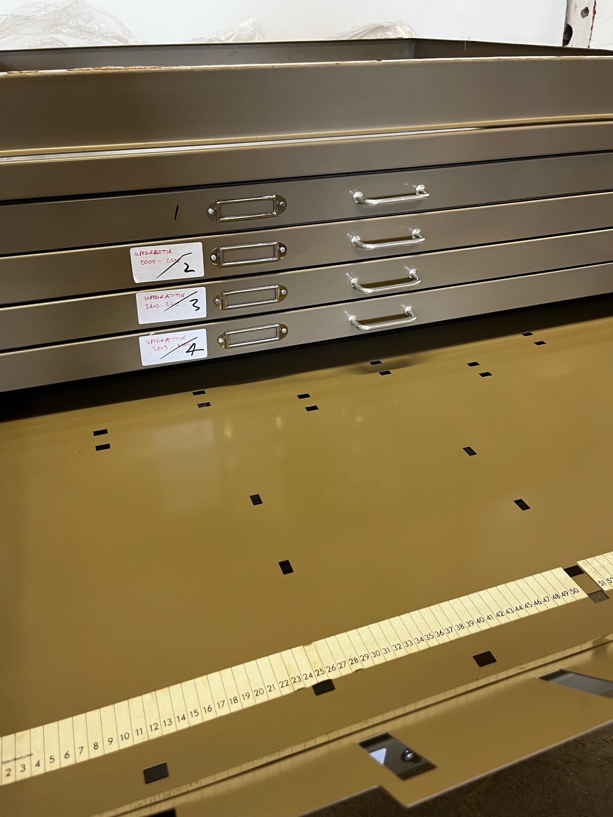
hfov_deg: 53.0
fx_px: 614
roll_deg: +4.8
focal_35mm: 26
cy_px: 408
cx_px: 306
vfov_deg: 67.3
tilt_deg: -30.2
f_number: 1.6
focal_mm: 5.1
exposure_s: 1/50
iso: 100
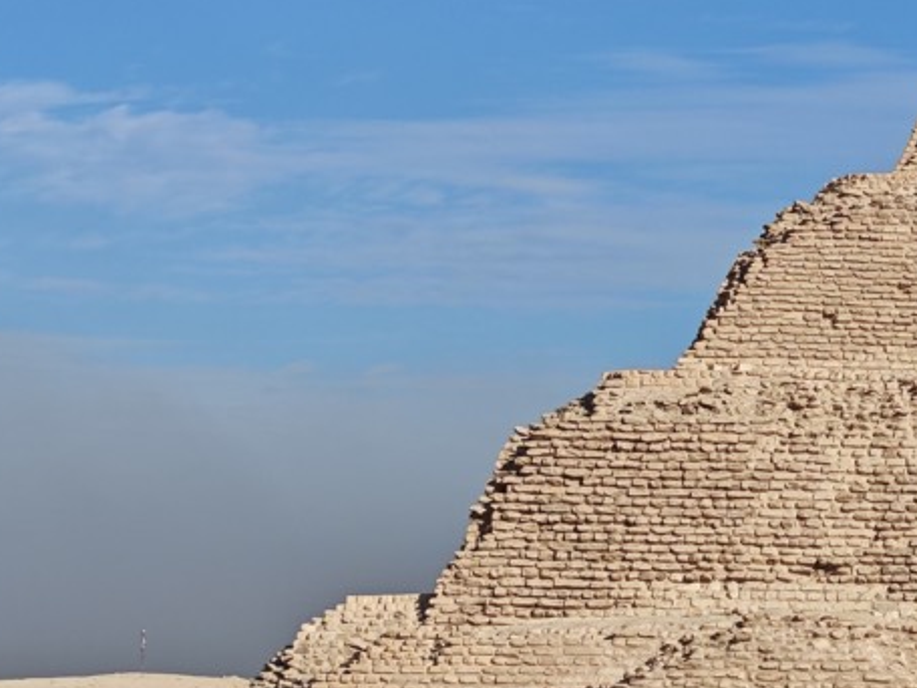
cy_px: 356
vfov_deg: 9.0
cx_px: 1386
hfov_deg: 11.5
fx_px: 4371
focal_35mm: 165
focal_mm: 6.68
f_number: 1.44
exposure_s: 1/4370
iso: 50
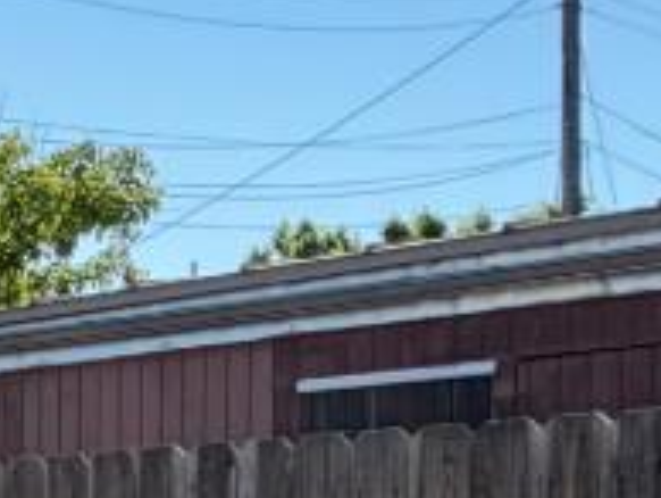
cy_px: 756
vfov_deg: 13.0
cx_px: -917
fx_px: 2065
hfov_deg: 13.4
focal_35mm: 108
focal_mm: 2.22
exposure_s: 1/393
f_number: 2.2
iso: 50
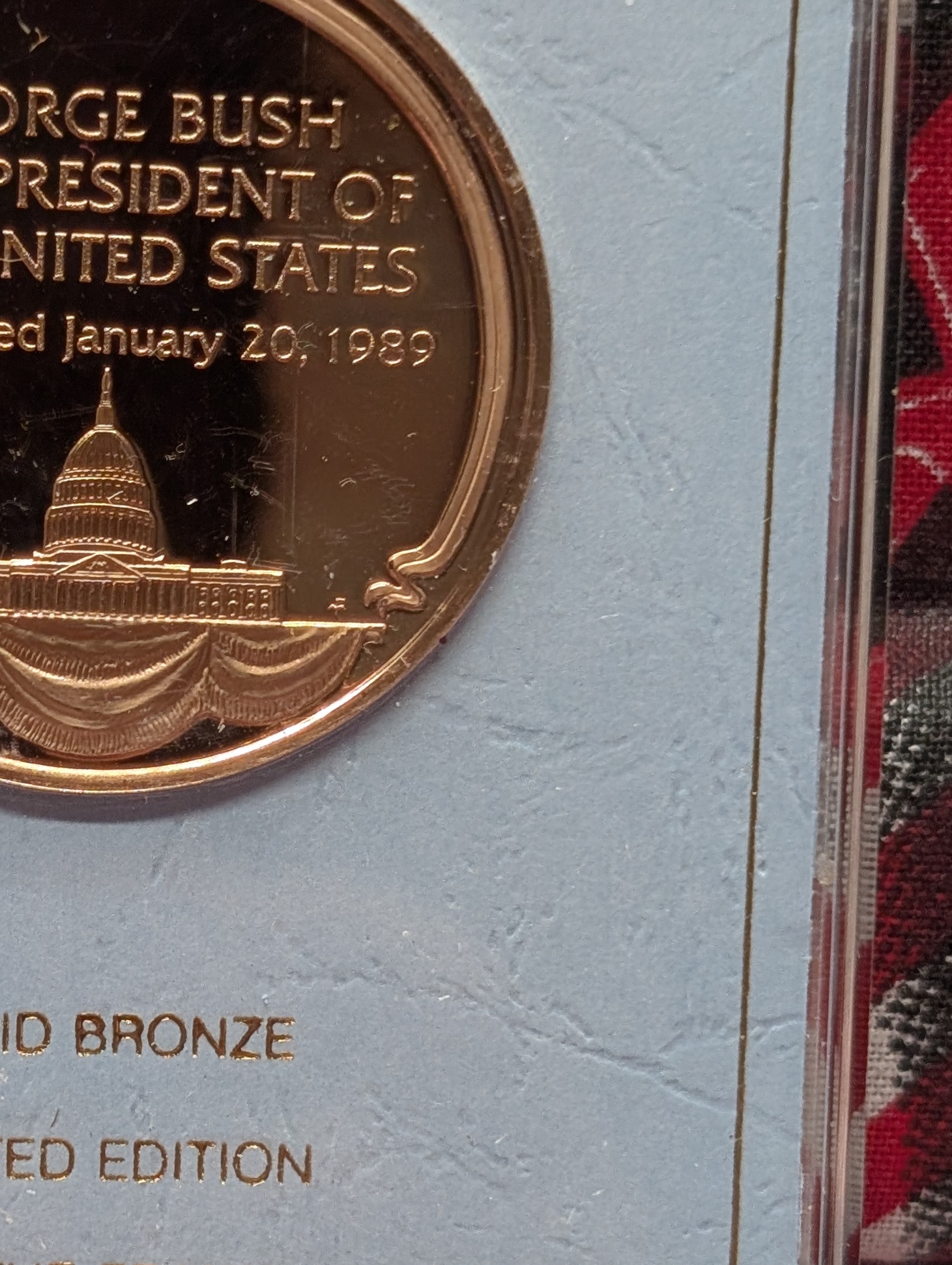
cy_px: 717
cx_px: 94
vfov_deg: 19.0
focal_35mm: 103
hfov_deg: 14.3
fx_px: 3768
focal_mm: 6.9
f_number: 1.68
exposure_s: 1/82.2
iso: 55
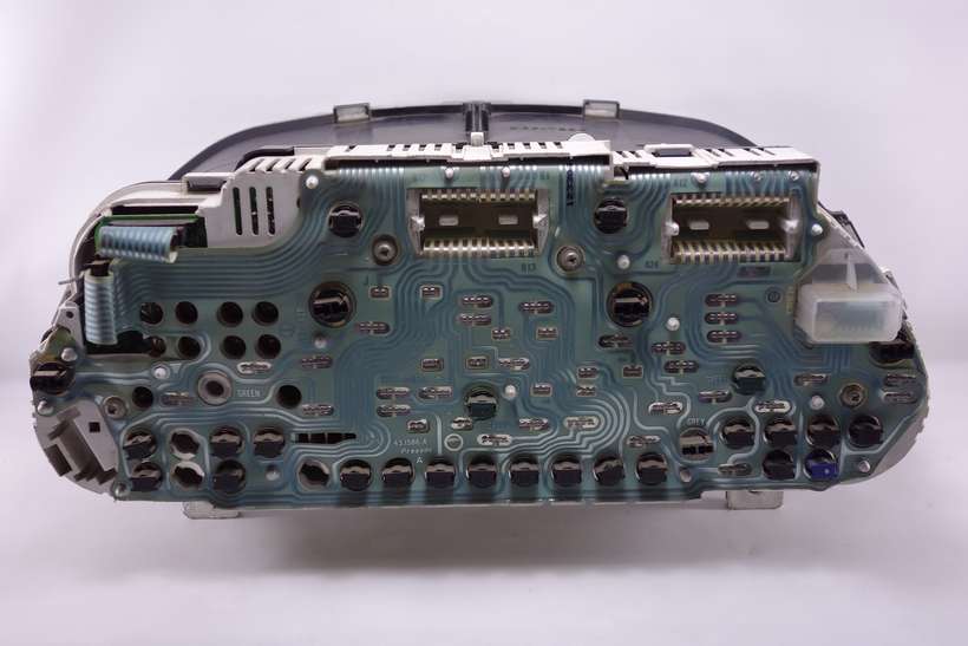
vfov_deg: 29.9
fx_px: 1210
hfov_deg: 43.6
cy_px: 323
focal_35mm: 45
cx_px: 484
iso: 125
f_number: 3.2
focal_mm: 16.59
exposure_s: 1/50
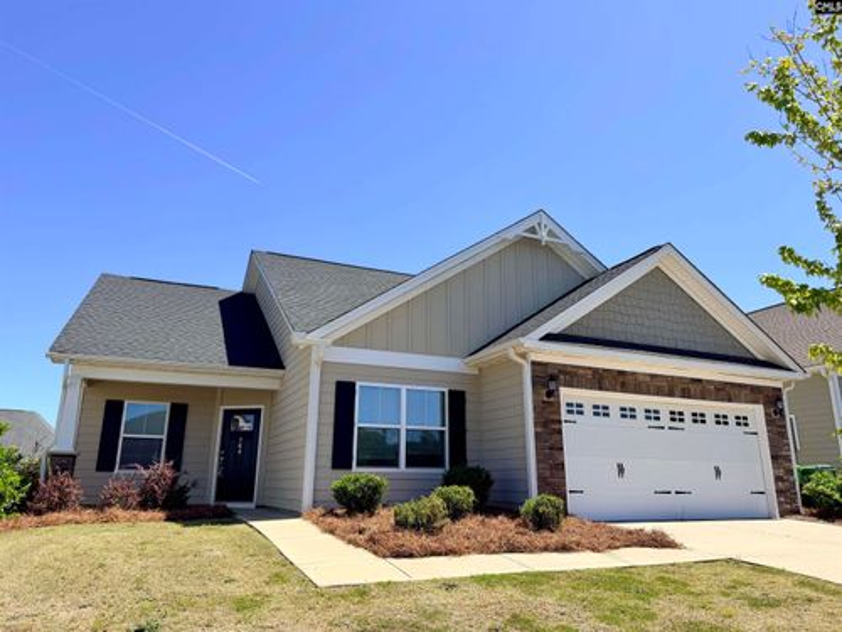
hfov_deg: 71.6
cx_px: 421
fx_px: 584
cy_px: 316
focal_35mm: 24
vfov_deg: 56.8
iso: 80
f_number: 1.78
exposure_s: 1/3953
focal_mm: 6.76
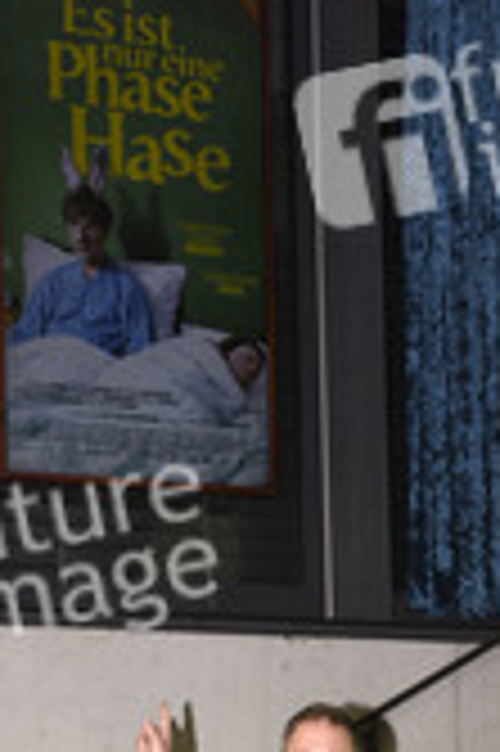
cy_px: 797
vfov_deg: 21.4
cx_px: 117
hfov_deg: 14.9
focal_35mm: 91
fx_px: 1900
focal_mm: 38
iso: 500
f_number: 6.3
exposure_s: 1/125
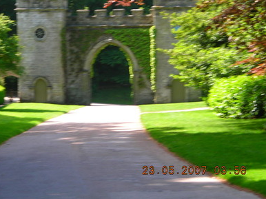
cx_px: 89
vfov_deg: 11.7
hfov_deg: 15.6
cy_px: 60
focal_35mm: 126
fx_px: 968
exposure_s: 1/71.7
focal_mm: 14.8
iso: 50
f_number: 4.6
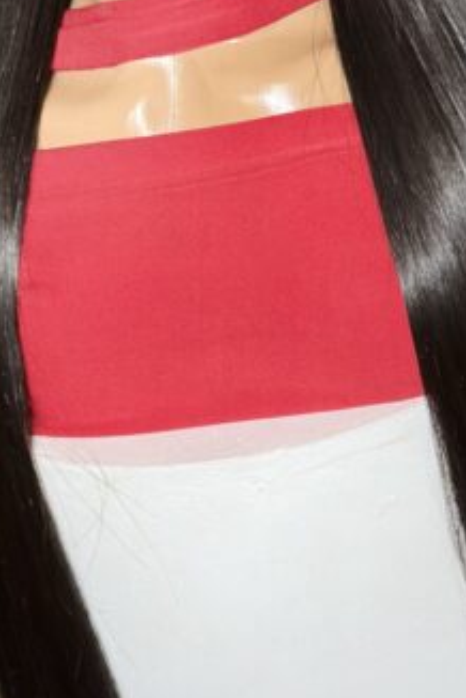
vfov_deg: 16.6
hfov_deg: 11.2
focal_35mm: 122
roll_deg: +16.1
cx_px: 297
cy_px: 102
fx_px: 2369
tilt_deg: -23.6
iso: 80
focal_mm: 6.86
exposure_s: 1/568
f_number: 1.78
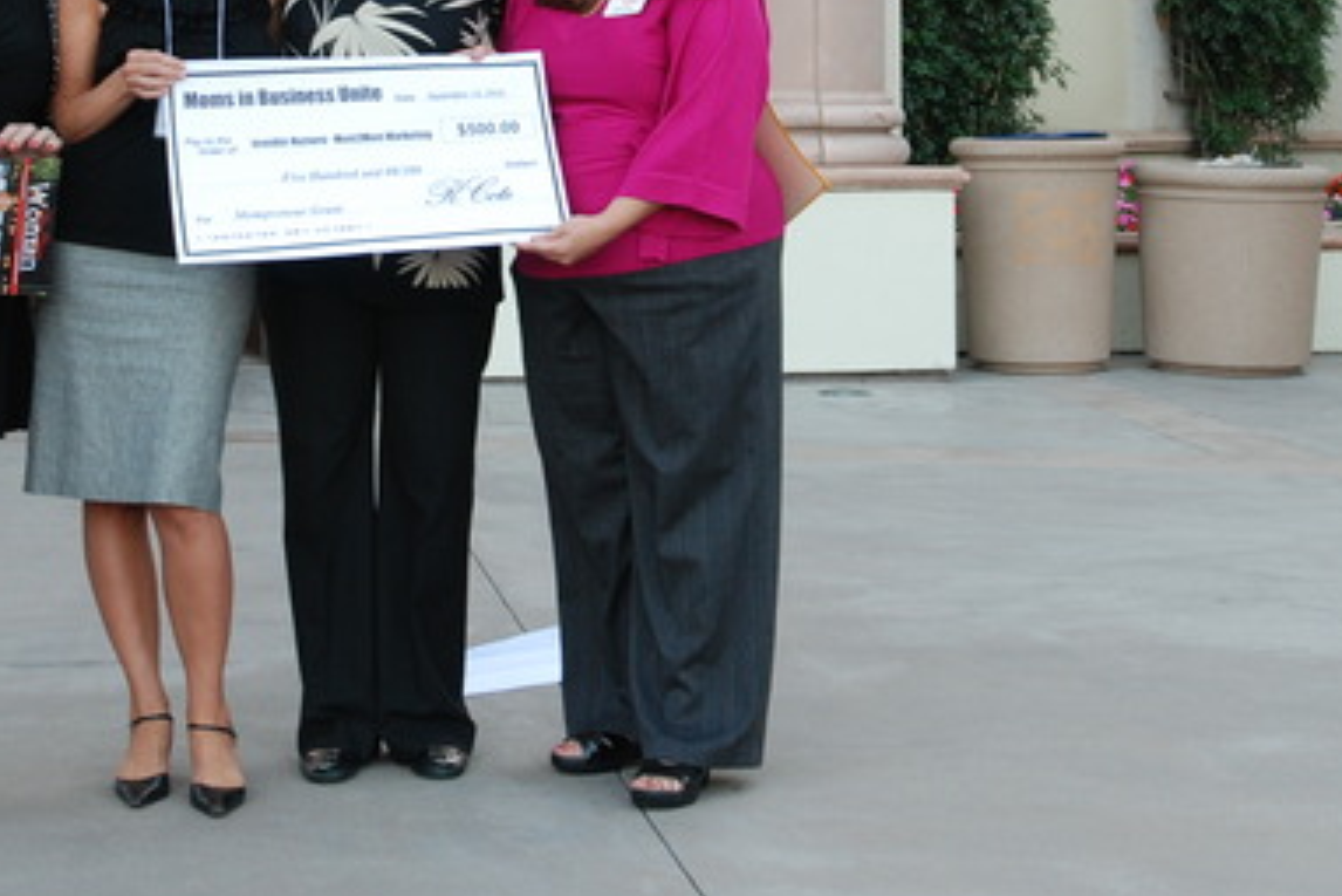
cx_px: 523
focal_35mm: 83
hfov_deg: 24.4
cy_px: 12
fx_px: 3095
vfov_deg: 16.2
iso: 200
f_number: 4
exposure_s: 1/60
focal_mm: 24
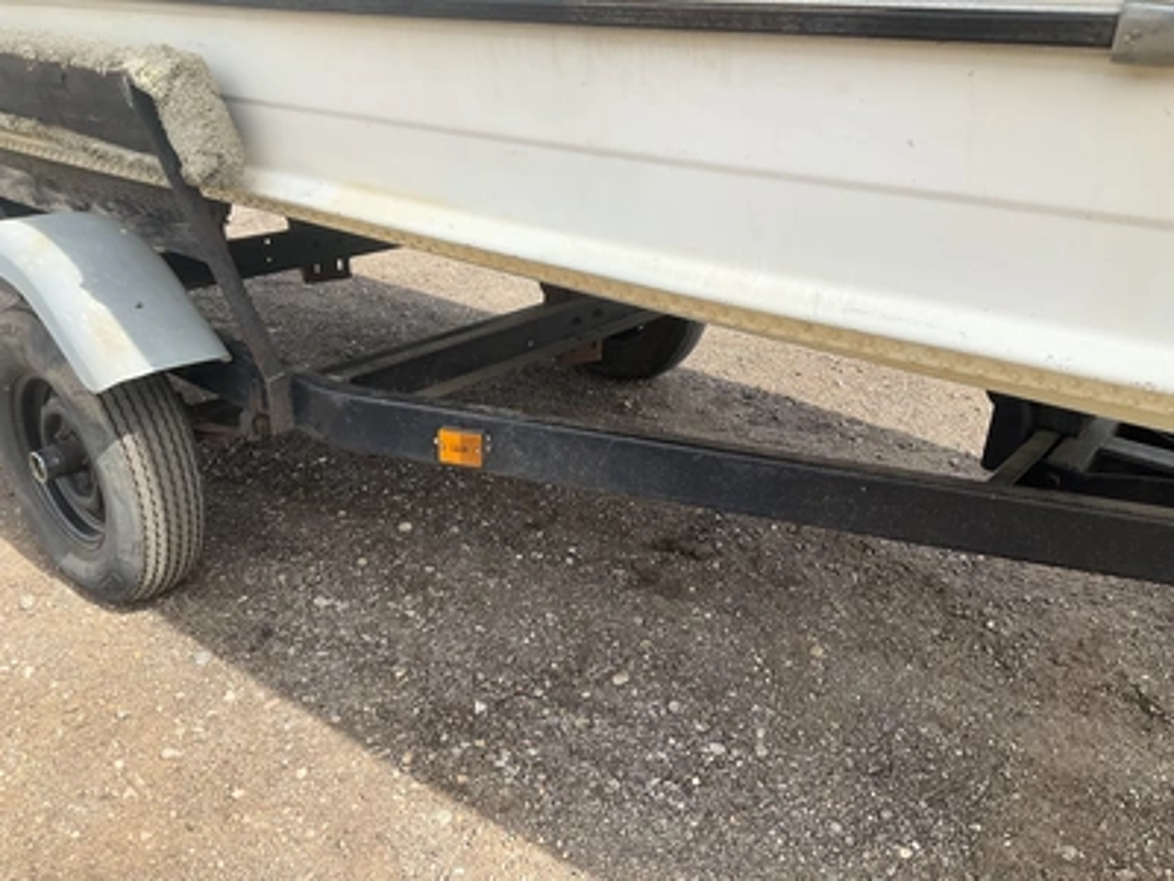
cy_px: 440
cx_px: 587
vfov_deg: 48.2
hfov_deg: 61.7
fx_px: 984
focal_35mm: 29
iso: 25
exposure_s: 1/691
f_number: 1.8
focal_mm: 3
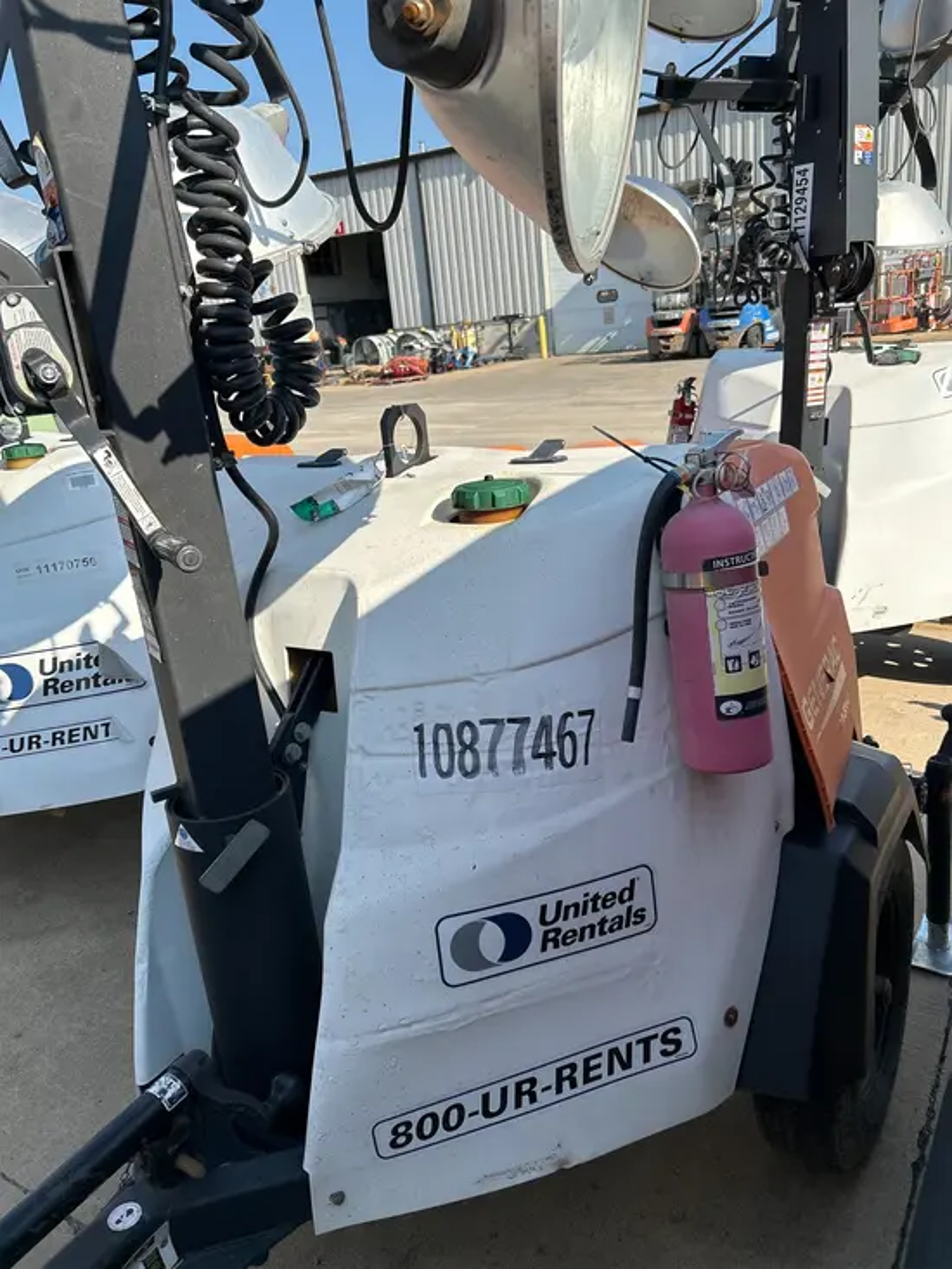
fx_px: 953
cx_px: 476
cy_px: 634
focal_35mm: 26
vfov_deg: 67.3
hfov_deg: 53.1
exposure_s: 1/2695
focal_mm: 5.7
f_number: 1.5
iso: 50
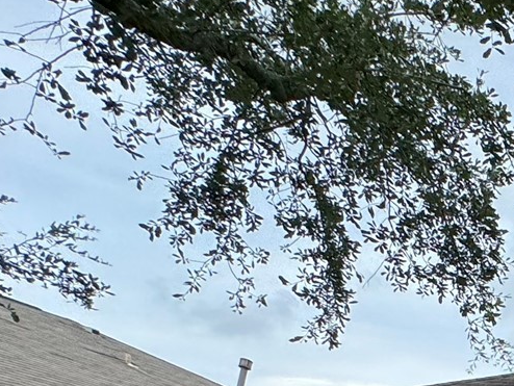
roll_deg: -0.9
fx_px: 862
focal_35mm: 58
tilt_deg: -3.6
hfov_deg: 21.8
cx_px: 913
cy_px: 653
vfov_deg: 19.9
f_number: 2.2
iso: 50
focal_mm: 2.22
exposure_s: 1/879
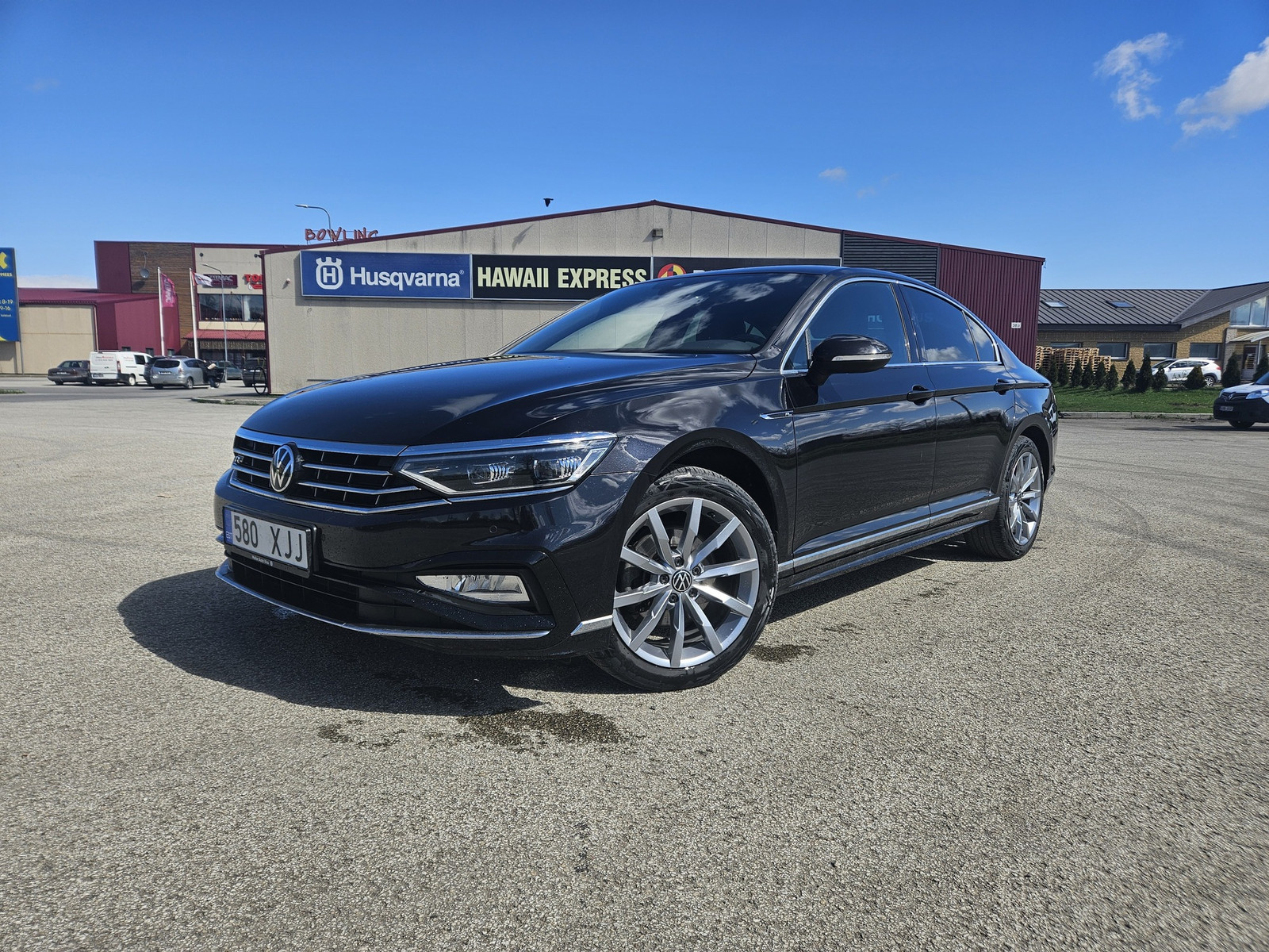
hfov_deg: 73.9
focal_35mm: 23
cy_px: 476
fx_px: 843
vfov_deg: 58.9
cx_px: 634
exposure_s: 1/1910
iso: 25
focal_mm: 5.4
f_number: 1.8
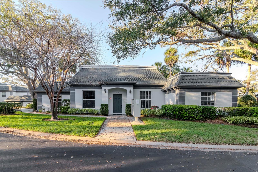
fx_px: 118
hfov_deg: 95.0
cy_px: 86
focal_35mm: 16
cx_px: 129
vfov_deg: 72.0
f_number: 9
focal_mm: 11
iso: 640
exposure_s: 1/125
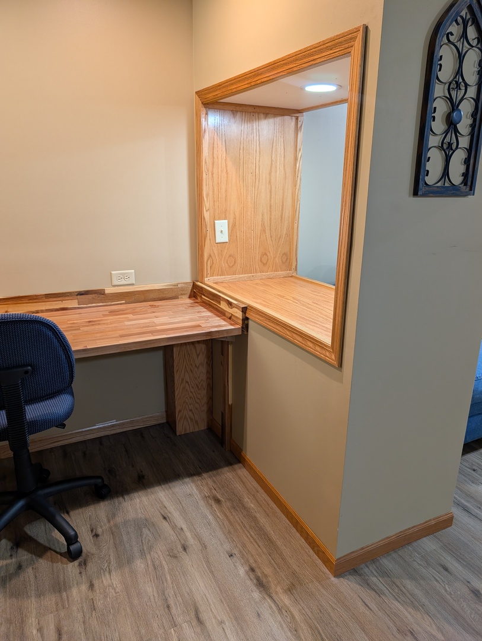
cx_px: 241
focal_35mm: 24
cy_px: 320
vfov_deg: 71.5
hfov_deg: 56.9
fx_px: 445
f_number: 1.68
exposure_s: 1/60
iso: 23
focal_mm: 6.9
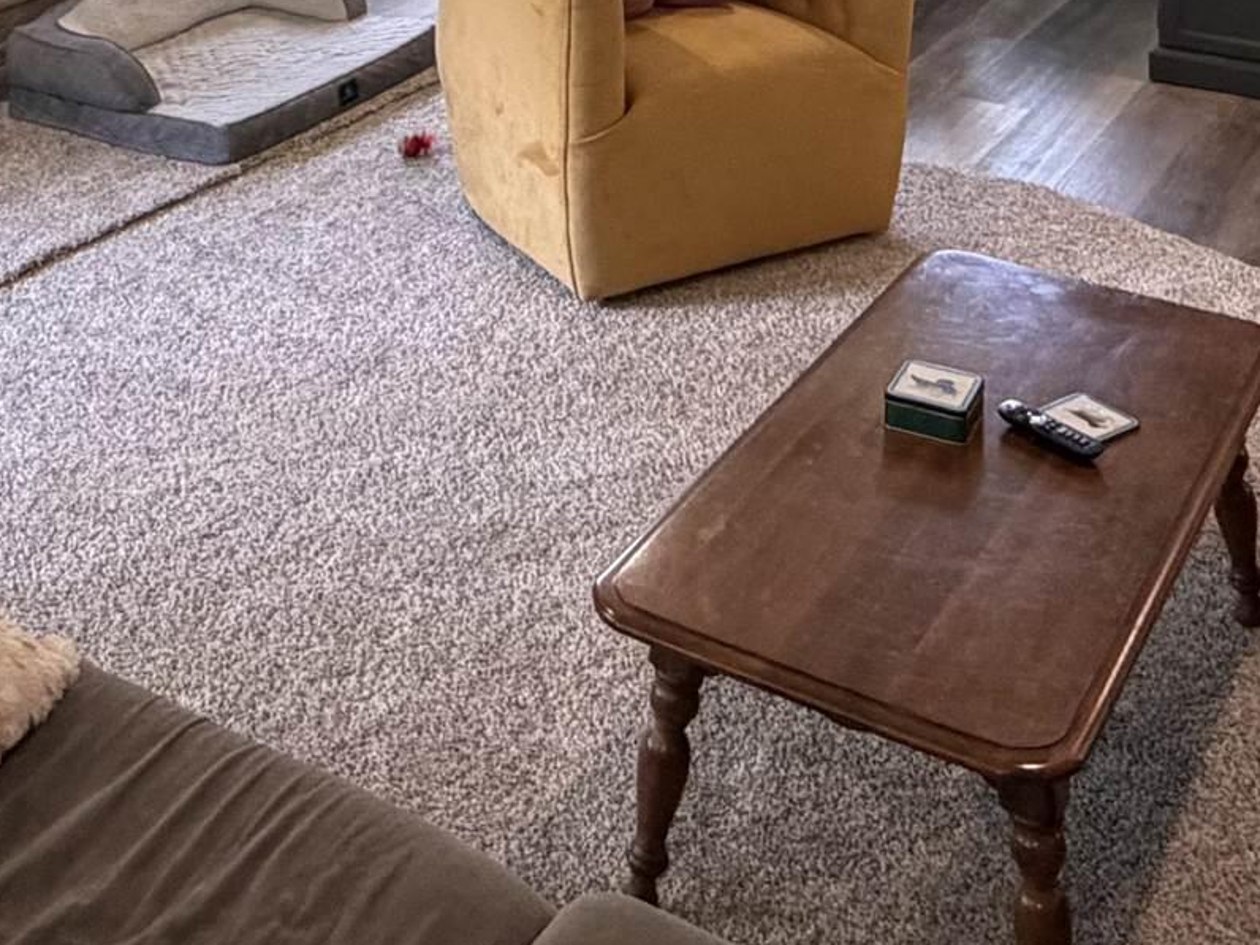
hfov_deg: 35.5
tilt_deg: -0.5
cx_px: 533
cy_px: -592
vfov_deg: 21.3
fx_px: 1966
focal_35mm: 54
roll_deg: -0.5
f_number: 2.2
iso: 250
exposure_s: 1/60
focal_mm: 2.22
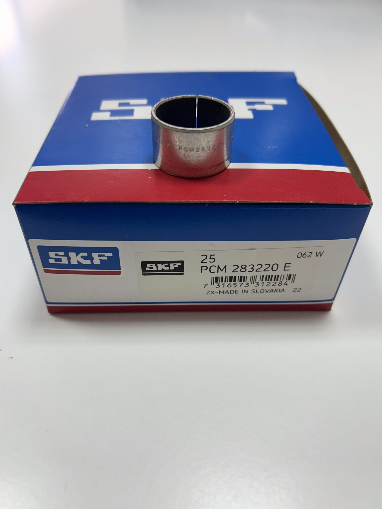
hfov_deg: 53.1
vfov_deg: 67.3
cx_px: 191
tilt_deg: -42.4
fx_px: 383
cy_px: 254
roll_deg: -2.2
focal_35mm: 26
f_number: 1.5
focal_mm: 5.7
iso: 64
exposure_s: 1/100
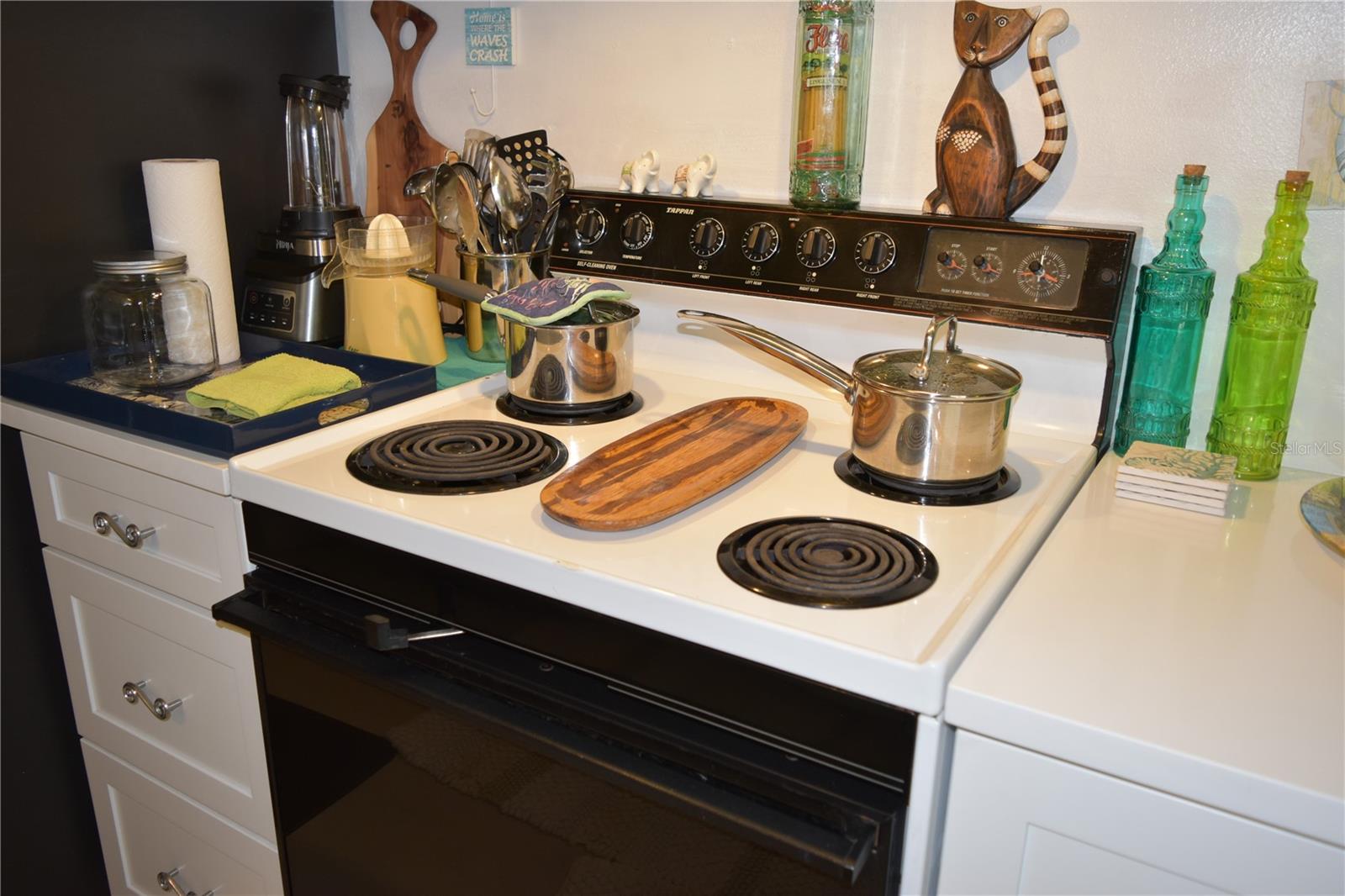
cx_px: 672
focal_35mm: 27
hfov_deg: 67.4
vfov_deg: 47.9
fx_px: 1008
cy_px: 448
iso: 400
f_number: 4
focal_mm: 18
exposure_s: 1/60
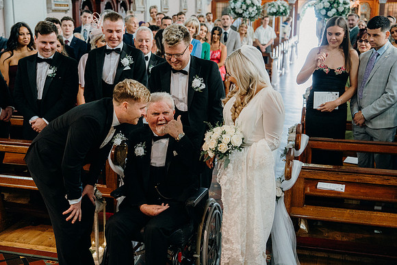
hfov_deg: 42.7
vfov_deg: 29.3
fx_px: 507
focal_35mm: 46
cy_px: 132
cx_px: 198
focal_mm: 46
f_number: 3.5
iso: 4000
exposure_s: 1/160
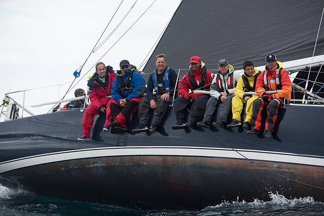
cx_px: 162
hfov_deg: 13.2
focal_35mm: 155
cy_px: 108
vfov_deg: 8.9
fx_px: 1395
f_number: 5
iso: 250
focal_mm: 155
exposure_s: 1/800
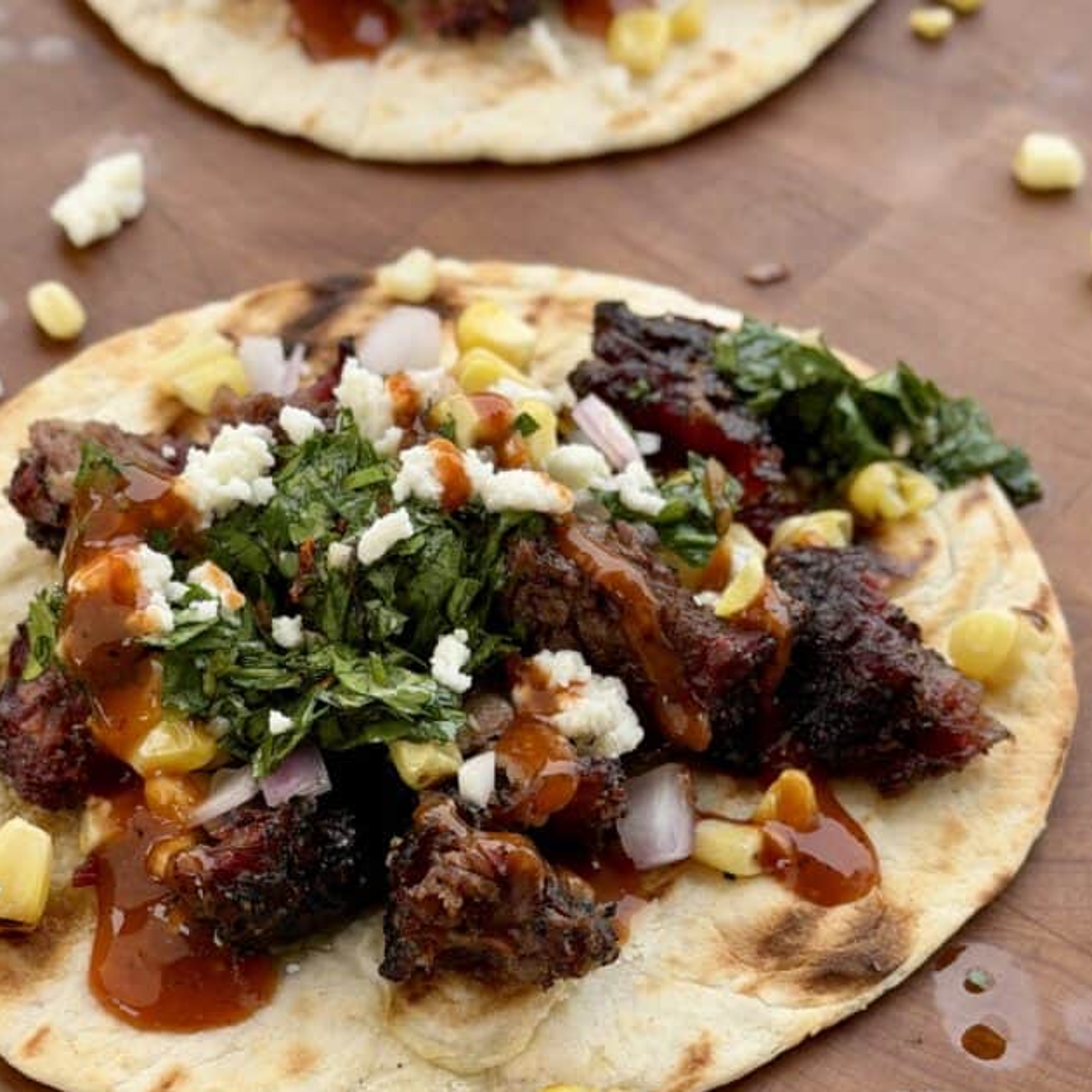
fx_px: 2463
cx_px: 439
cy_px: 610
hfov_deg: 25.0
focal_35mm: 69
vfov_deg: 25.0
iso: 64
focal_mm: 6.76
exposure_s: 1/1222
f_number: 1.78
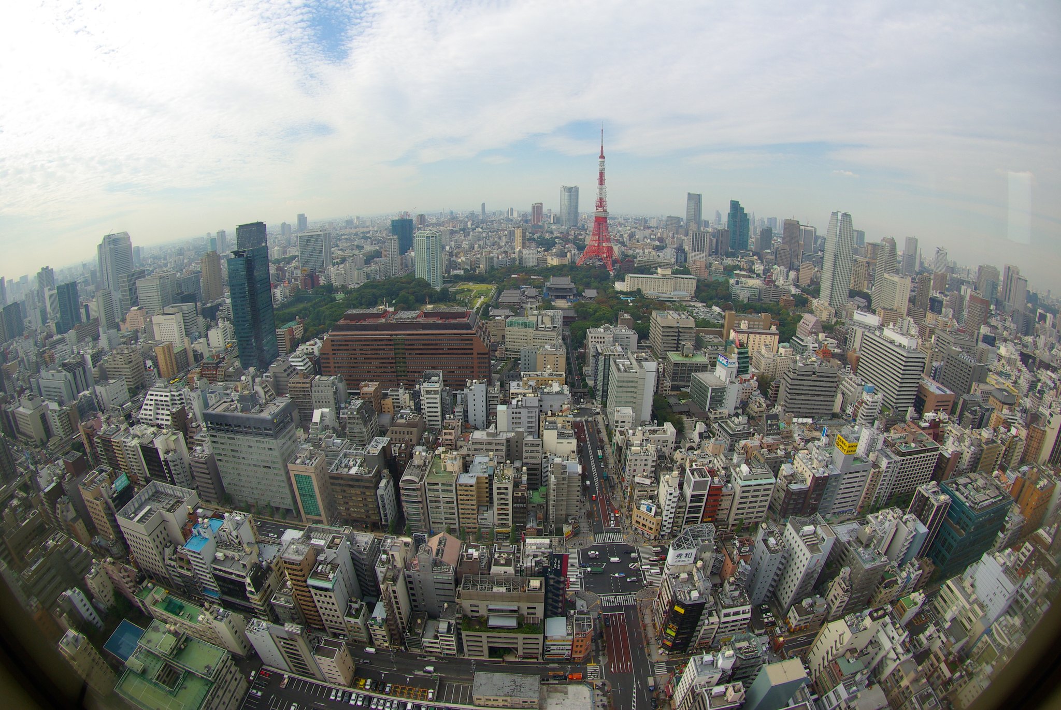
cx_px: 530
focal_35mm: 15
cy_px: 355
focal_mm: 10
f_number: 9
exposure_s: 1/200
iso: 160
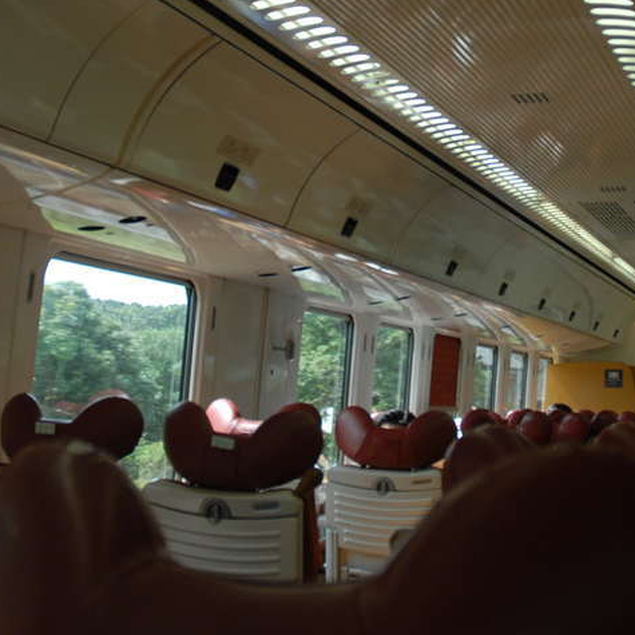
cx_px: 334
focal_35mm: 58
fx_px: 1204
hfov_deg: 29.5
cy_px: 148
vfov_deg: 29.0
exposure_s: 1/160
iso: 250
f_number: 4
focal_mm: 18
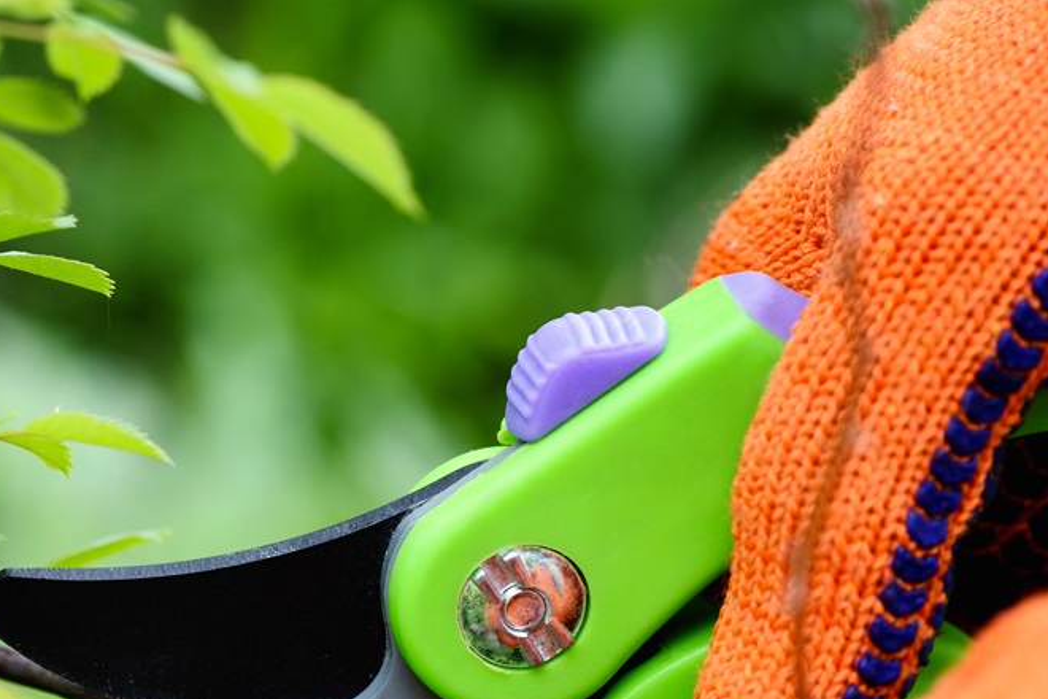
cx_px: 224
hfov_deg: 10.7
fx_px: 5560
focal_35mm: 191
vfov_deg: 7.2
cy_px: 634
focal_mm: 105
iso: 200
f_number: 6.3
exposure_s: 1/60
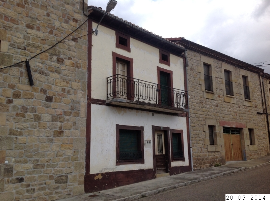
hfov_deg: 52.7
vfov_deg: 40.6
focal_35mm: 35
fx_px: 273
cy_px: 100
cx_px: 135
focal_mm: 4.28
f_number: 2.4
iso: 50
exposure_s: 1/1259
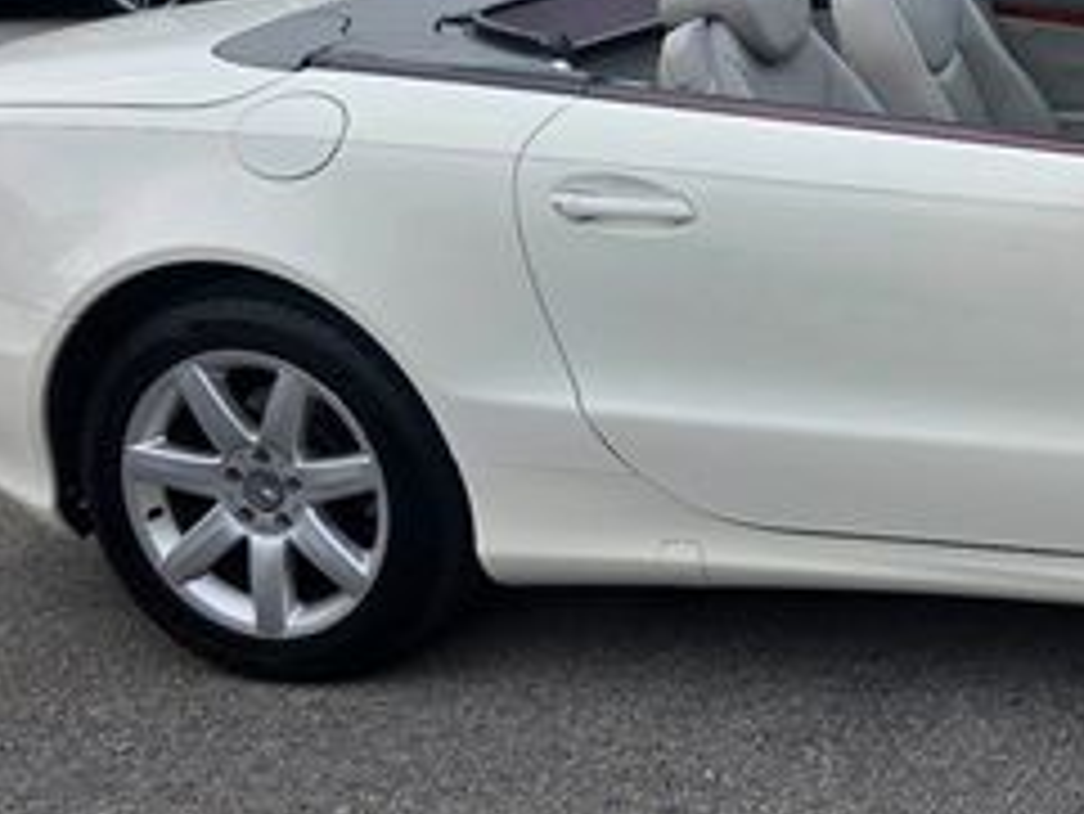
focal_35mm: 61
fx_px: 1911
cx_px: 1250
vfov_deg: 23.6
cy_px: 144
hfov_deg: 28.2
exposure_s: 1/212
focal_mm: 6.3
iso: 12
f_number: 1.7
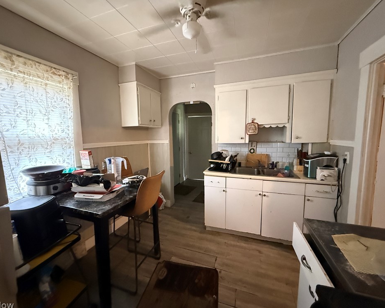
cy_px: 154
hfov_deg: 96.7
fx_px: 171
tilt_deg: -5.8
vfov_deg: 84.0
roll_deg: +1.1
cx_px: 182
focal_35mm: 15
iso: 1600
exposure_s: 1/47
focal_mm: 2.22
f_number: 2.2
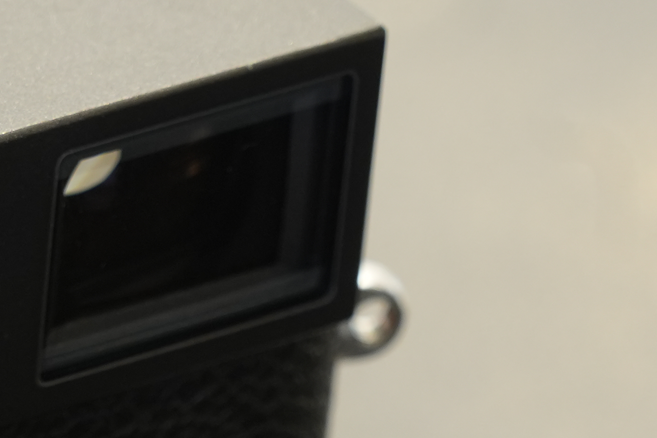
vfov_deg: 2.4
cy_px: 804
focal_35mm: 582
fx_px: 10619
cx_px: -49
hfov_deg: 3.5
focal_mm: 115
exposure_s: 1/8
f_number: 6.3
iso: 800
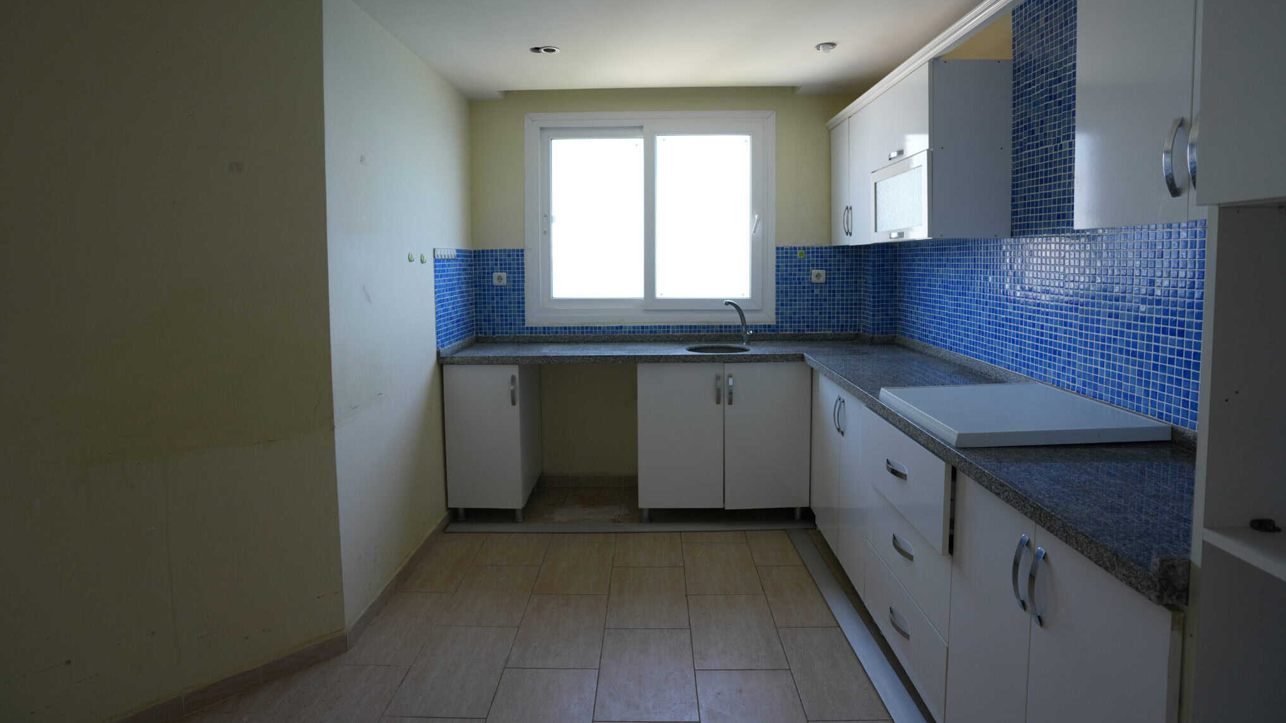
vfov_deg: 60.7
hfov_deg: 92.7
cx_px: 639
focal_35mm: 18
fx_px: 614
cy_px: 305
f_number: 4
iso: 500
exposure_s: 1/160
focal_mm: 17
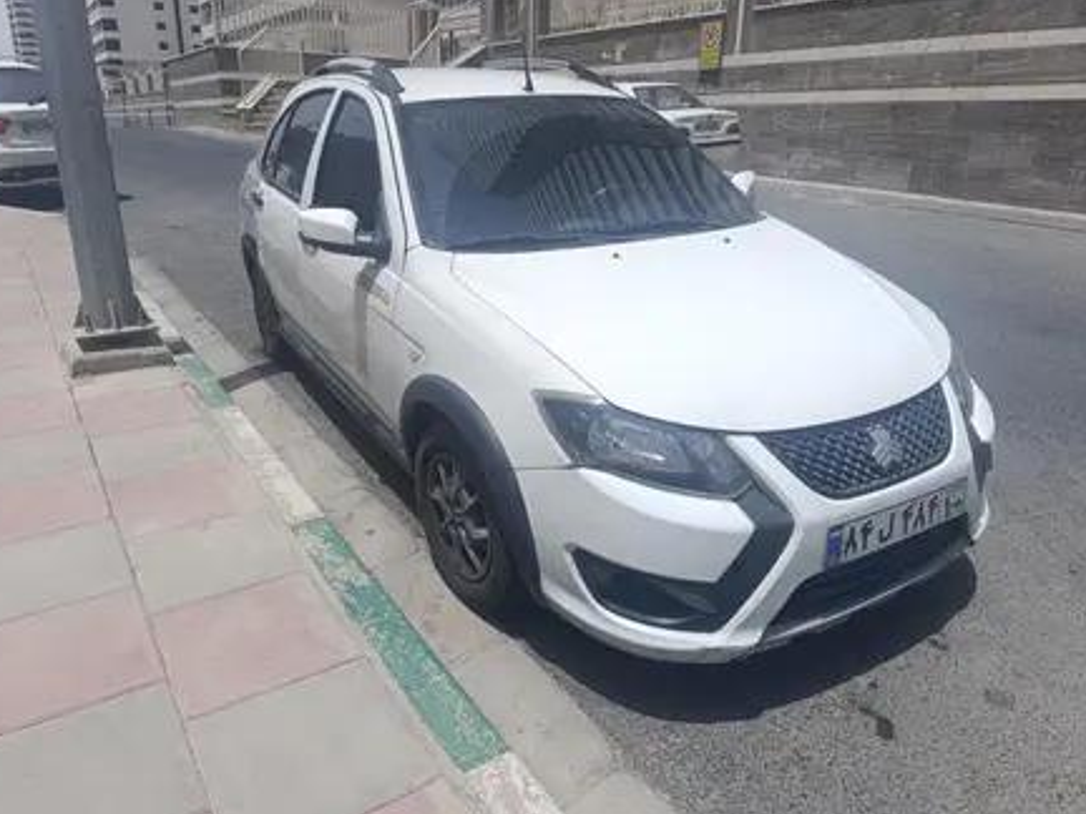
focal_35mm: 24
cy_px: 416
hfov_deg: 71.6
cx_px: 528
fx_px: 753
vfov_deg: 56.8
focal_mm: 6.14
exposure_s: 1/1280
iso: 50
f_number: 1.6
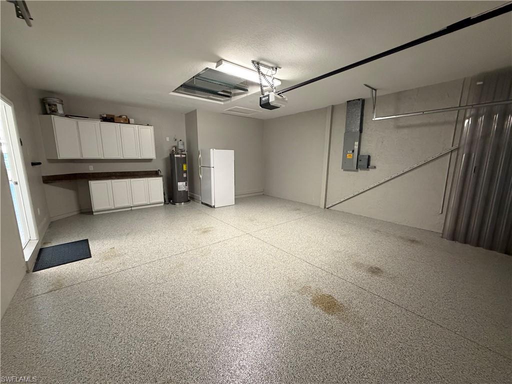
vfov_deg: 85.7
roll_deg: -0.1
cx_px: 256
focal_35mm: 14
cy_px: 192
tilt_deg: -10.4
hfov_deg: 102.1
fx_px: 207
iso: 640
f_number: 2.2
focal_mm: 2.22
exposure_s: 1/60
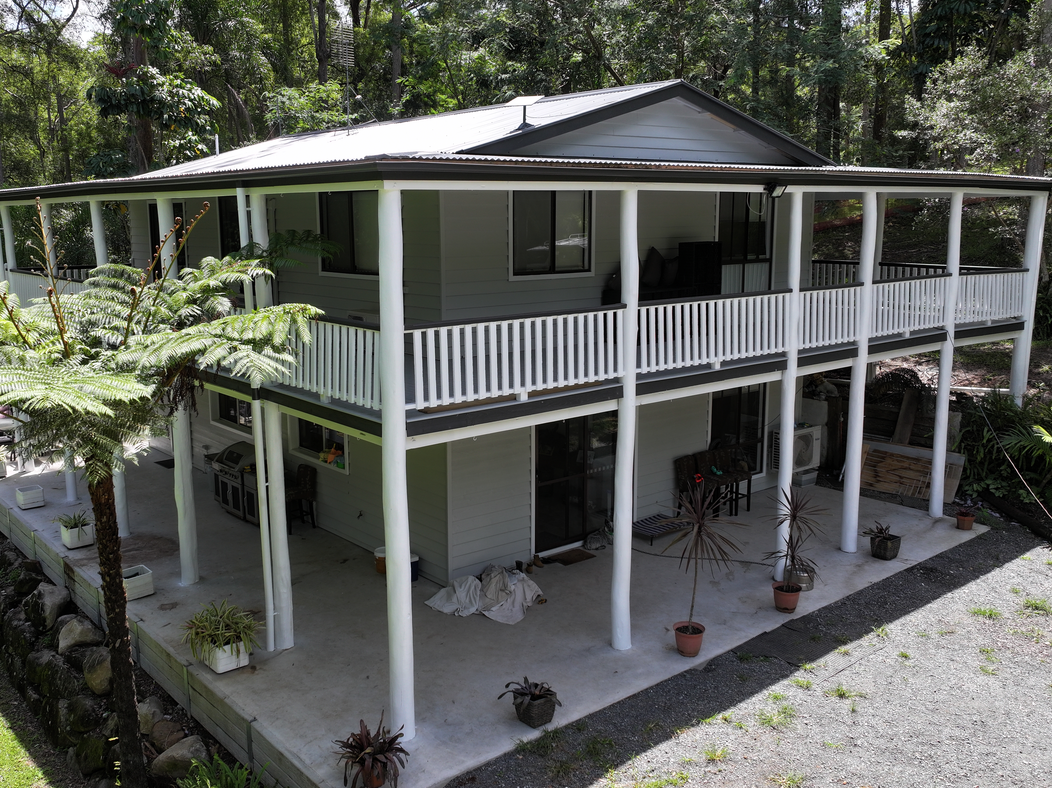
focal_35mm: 32
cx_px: 467
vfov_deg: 44.1
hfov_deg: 56.7
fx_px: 972
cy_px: 395
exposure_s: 1/80
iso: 140
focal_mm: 12.29
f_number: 2.8
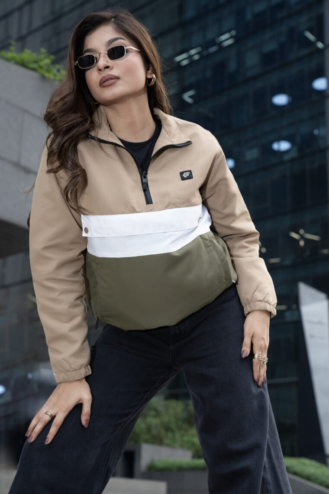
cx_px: 164
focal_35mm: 58
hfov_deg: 23.4
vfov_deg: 34.5
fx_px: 795
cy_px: 247
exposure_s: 1/250
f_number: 5
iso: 320
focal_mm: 58
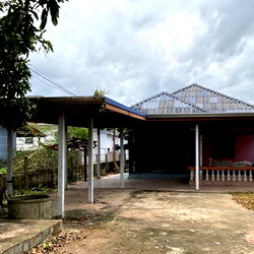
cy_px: 147
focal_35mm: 41
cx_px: 150
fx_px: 340
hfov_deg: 40.8
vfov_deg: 40.8
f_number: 1.8
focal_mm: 3
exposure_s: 1/2667
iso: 16
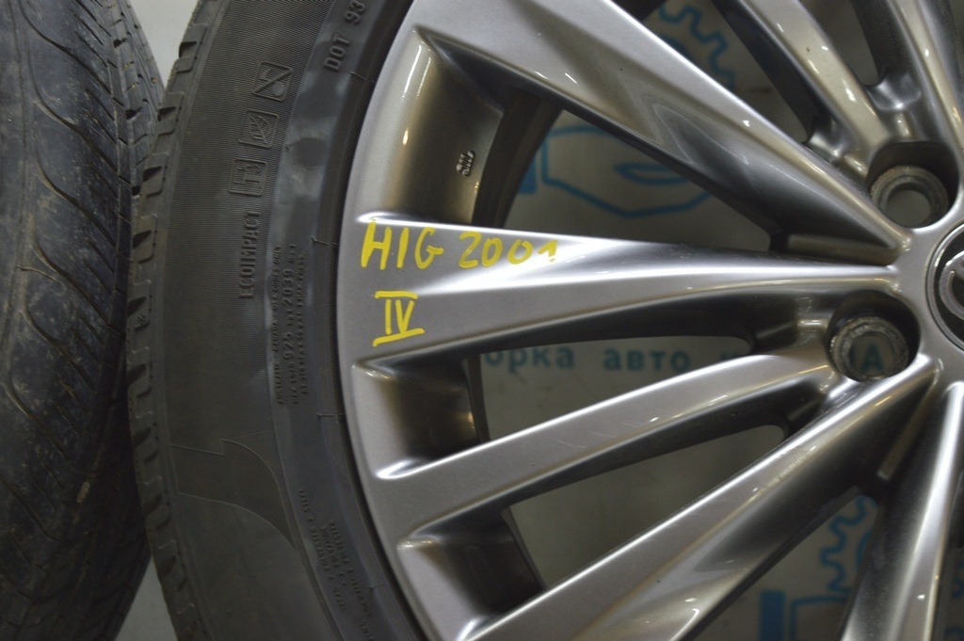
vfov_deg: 18.2
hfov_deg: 27.0
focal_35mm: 75
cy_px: 320
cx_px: 482
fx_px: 2007
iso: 400
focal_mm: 50
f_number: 5.6
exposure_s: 1/20
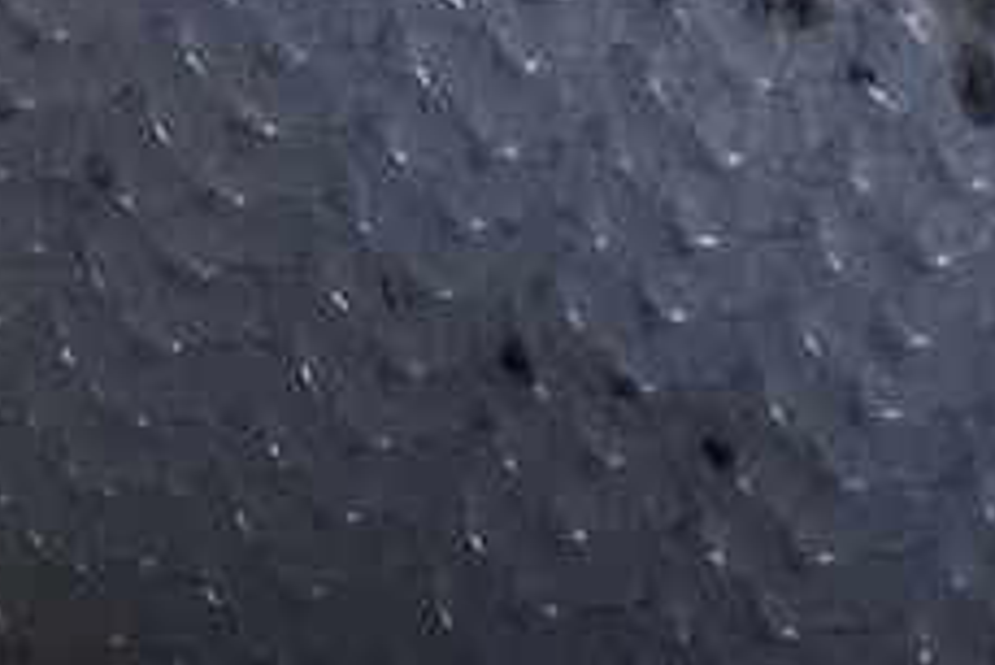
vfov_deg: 3.9
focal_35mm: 353
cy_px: 495
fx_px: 9762
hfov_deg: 5.7
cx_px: -782
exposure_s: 1/60
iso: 160
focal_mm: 50
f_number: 6.3
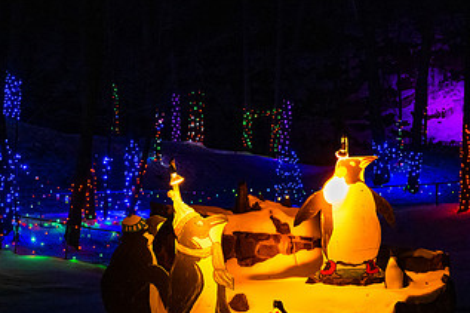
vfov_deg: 16.4
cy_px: 226
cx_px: 292
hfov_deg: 24.4
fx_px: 1083
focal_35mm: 83
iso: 6400
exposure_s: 1/100
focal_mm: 40
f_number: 6.3
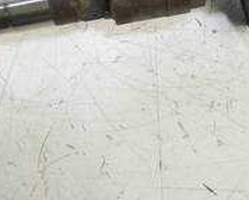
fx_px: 465
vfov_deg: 23.4
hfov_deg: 28.9
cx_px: 28
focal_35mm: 63
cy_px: 4
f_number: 3.5
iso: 800
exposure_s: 1/60
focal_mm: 12
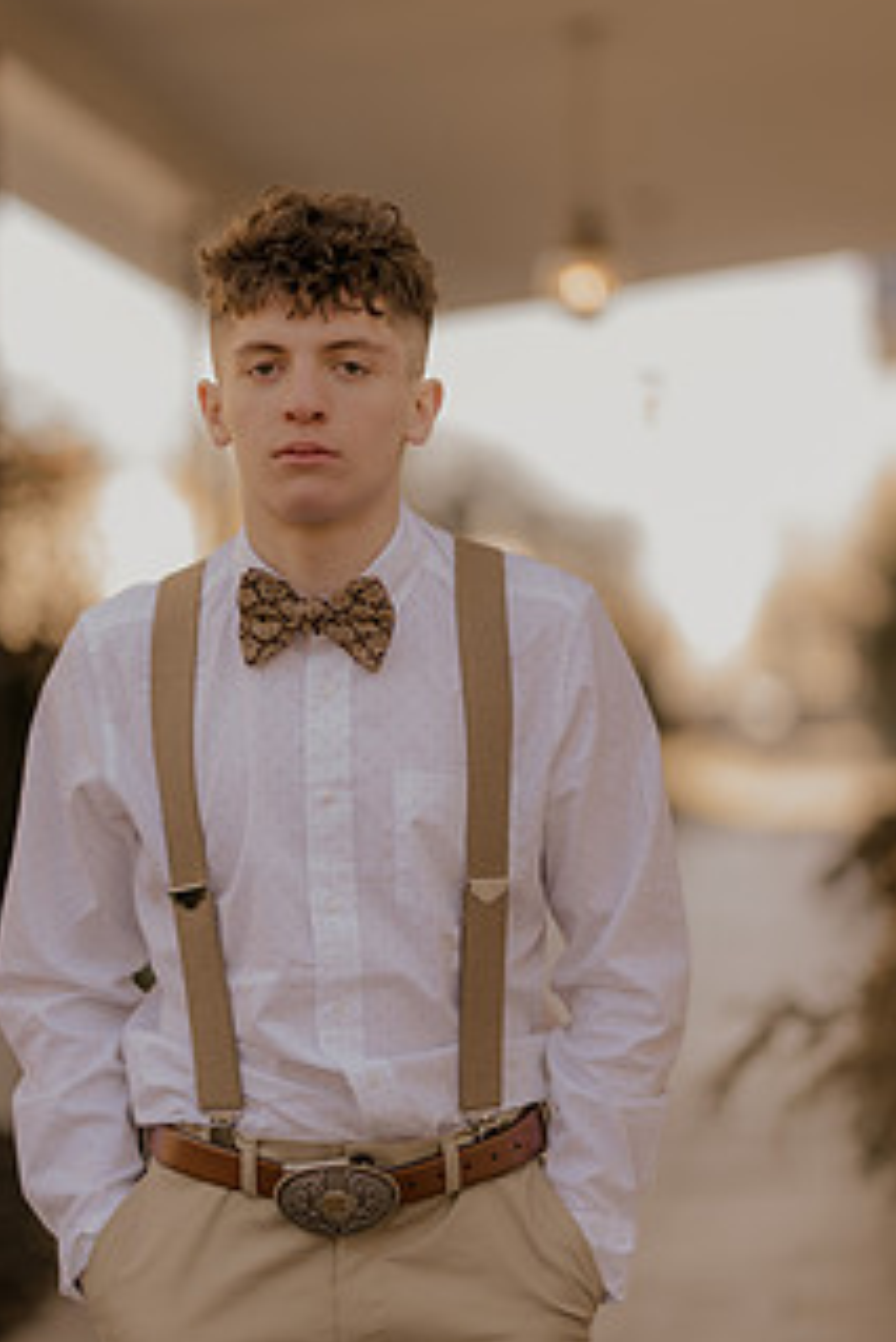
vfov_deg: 17.1
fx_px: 4475
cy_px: 728
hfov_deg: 11.4
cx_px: 349
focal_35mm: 120
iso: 200
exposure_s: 1/1000
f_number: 1.4
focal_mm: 85
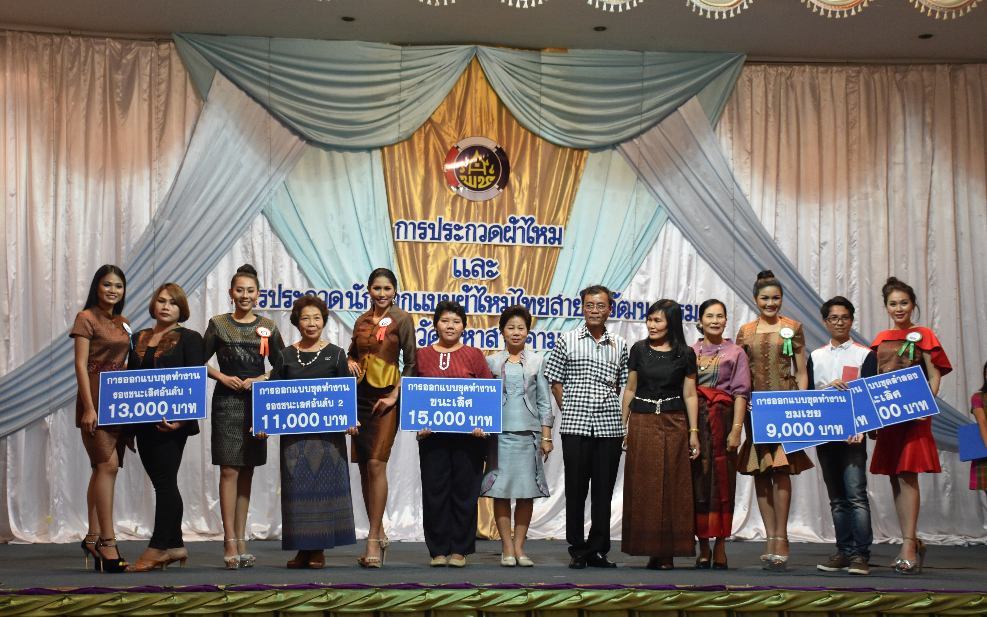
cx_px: 500
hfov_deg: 37.2
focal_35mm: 55
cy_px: 318
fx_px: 1466
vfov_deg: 23.8
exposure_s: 1/60
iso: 1250
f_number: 4.2
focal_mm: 35
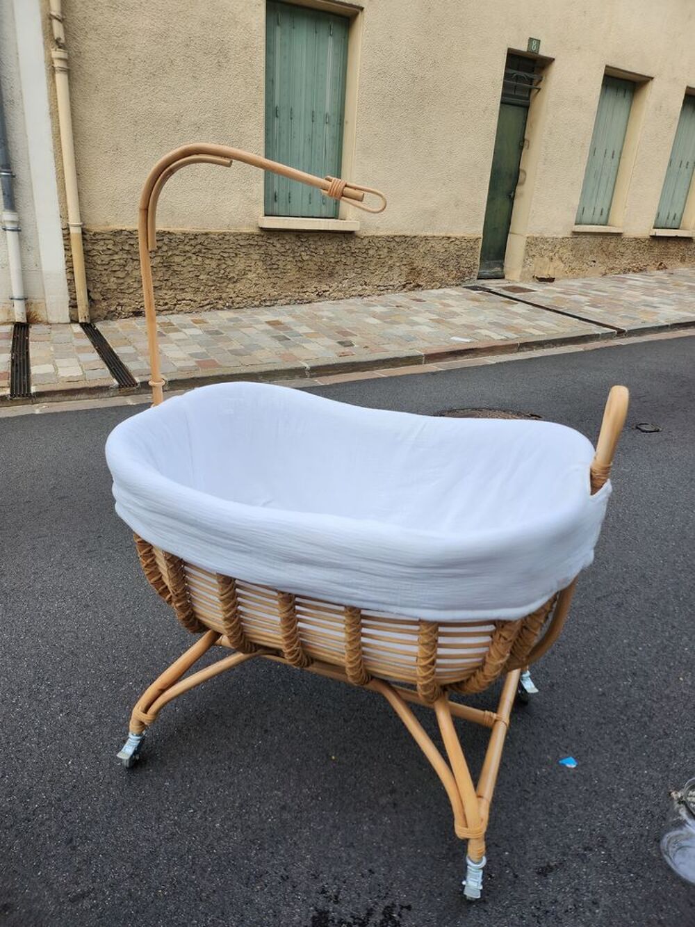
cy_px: 464
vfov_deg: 71.6
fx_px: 642
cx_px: 348
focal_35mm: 24
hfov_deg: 56.8
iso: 50
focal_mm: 5
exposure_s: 1/724
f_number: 1.8
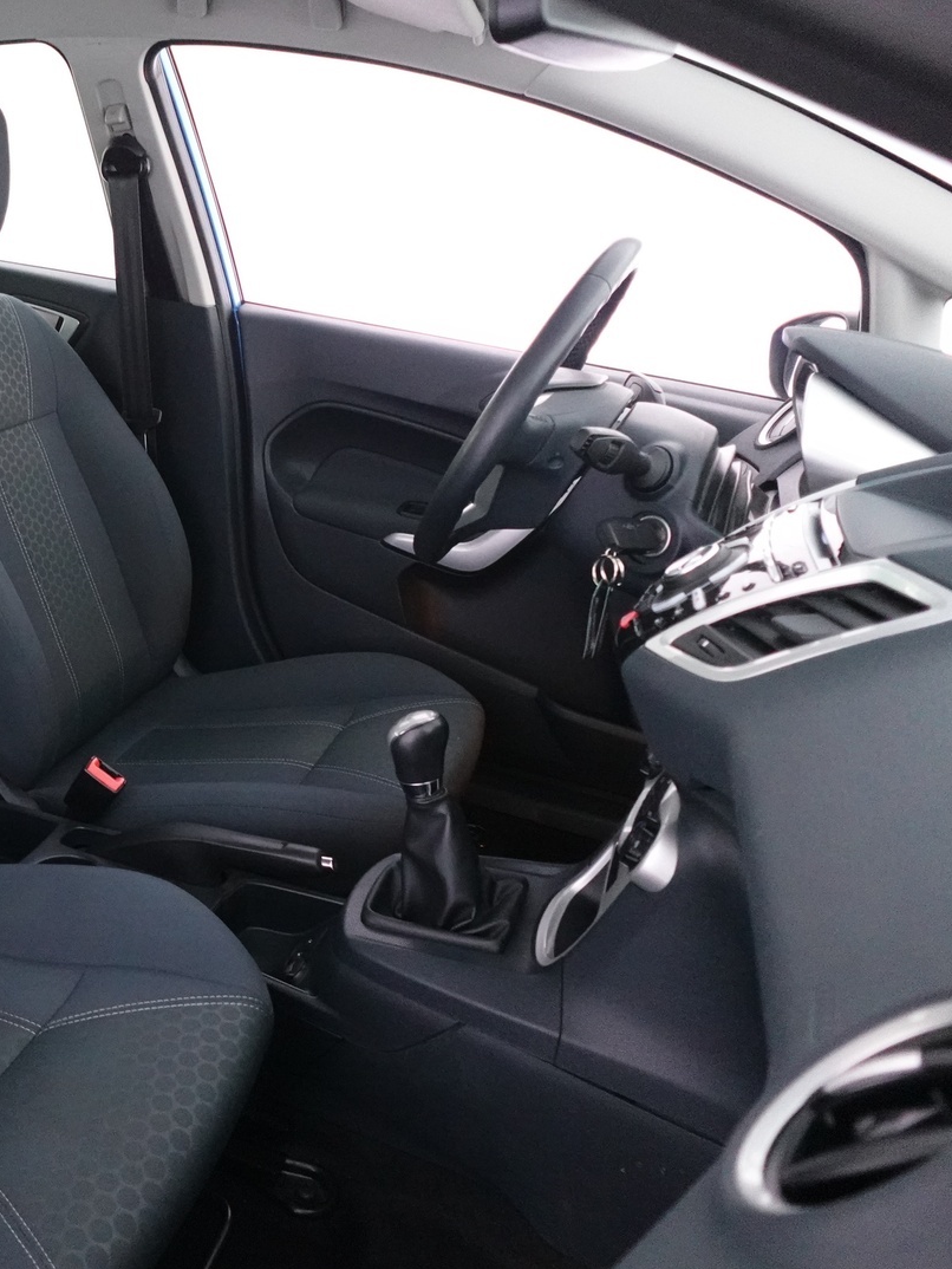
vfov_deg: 61.6
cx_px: 158
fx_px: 1063
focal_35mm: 29
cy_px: 636
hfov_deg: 45.2
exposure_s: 1/80
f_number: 2
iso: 2500
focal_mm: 7.6
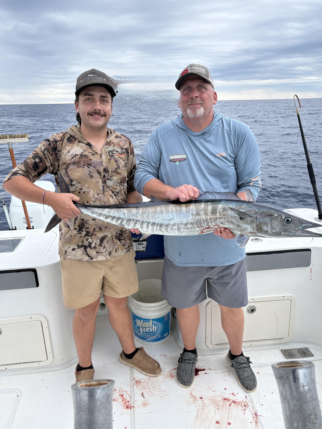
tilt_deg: -17.6
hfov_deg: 51.3
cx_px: 165
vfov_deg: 65.3
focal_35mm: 27
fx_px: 335
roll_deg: +2.0
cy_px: 208
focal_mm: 5.96
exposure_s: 1/539
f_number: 1.6
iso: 50
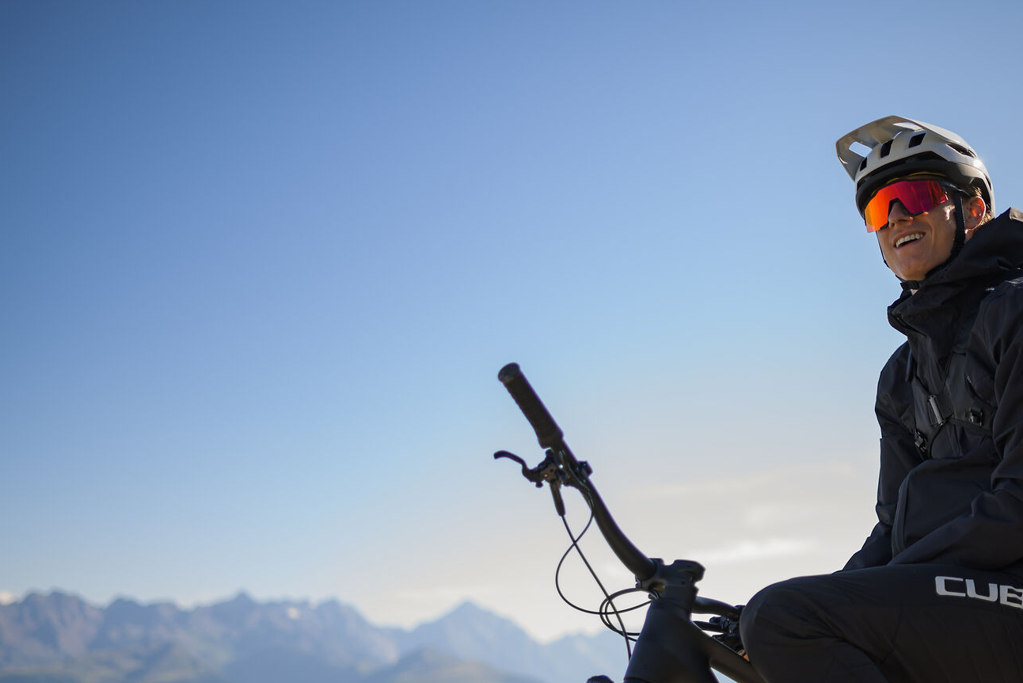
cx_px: 616
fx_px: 1478
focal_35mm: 52
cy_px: 462
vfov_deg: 25.8
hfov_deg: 38.0
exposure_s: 1/800
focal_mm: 35
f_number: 1.8
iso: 32
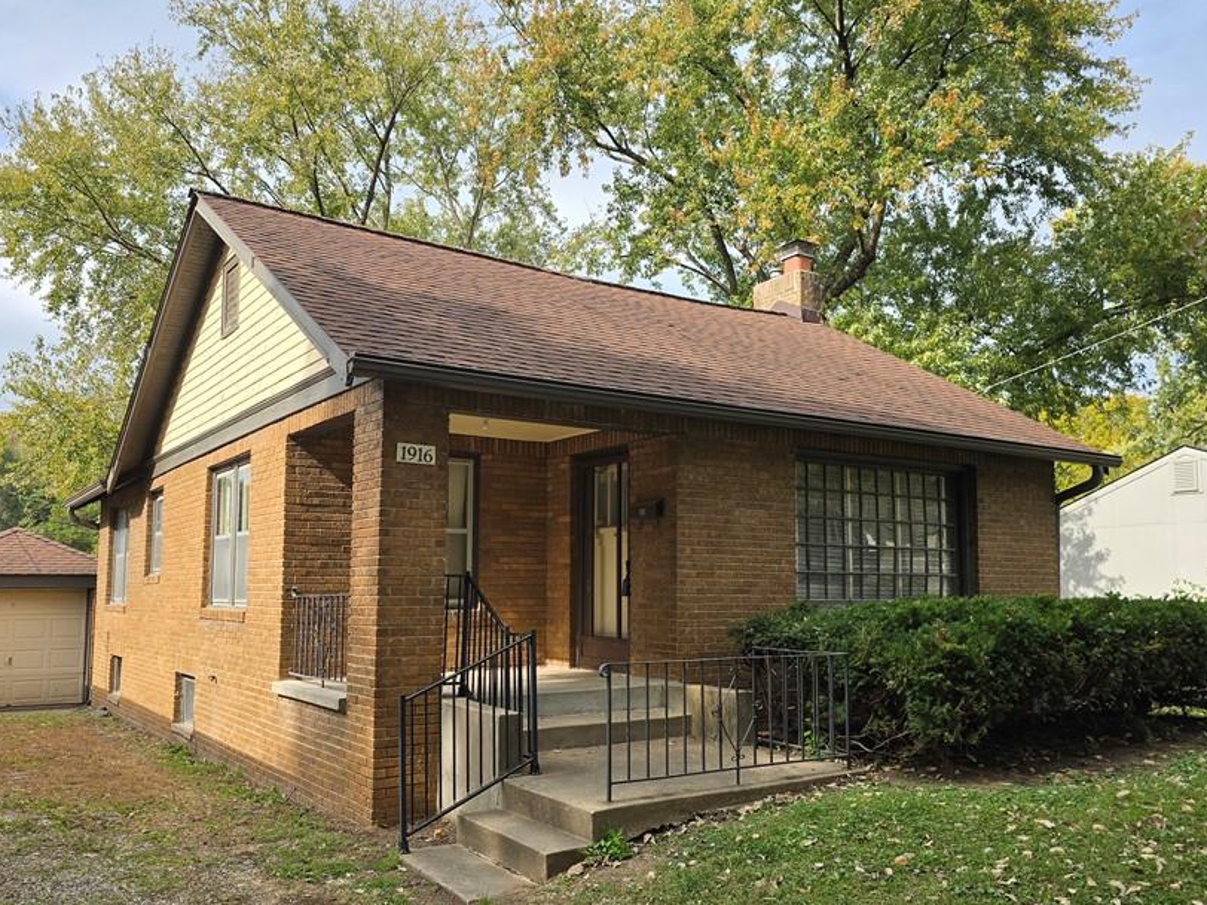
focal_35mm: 29
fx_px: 1011
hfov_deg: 61.6
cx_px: 562
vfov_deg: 48.2
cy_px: 489
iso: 12
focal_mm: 6.3
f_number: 1.7
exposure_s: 1/426
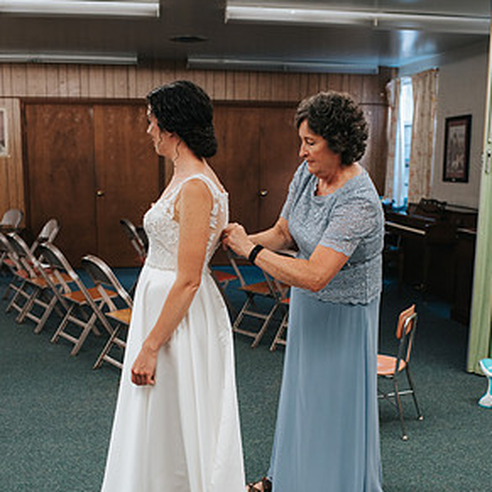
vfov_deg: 36.6
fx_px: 740
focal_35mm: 46
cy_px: 309
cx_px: 252
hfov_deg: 36.8
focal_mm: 35
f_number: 3.2
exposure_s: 1/125
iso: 1000
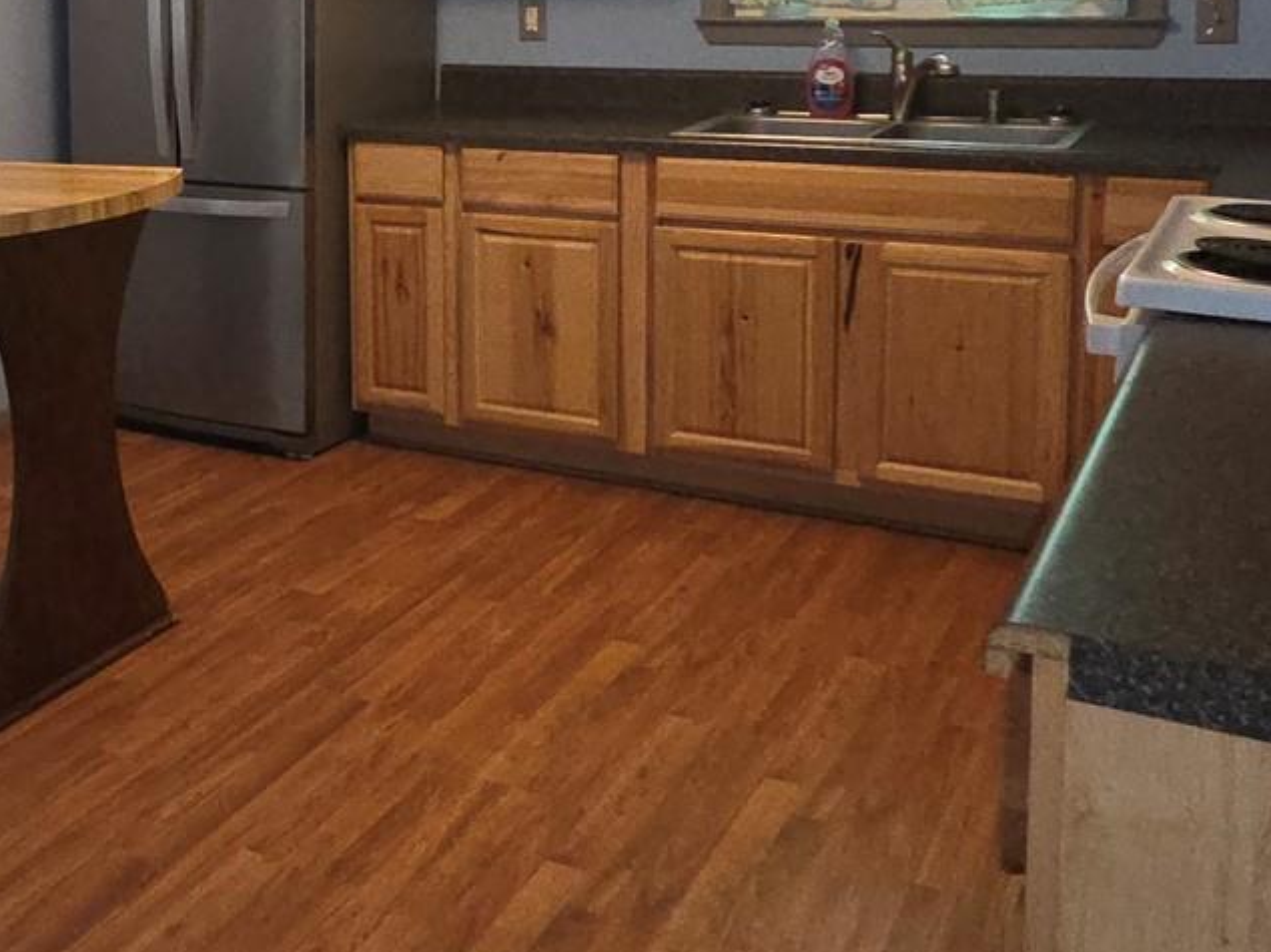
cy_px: 164
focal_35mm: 42
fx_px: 1542
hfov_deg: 40.8
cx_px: 90
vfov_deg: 33.2
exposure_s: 1/60
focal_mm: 2.2
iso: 320
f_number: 2.2
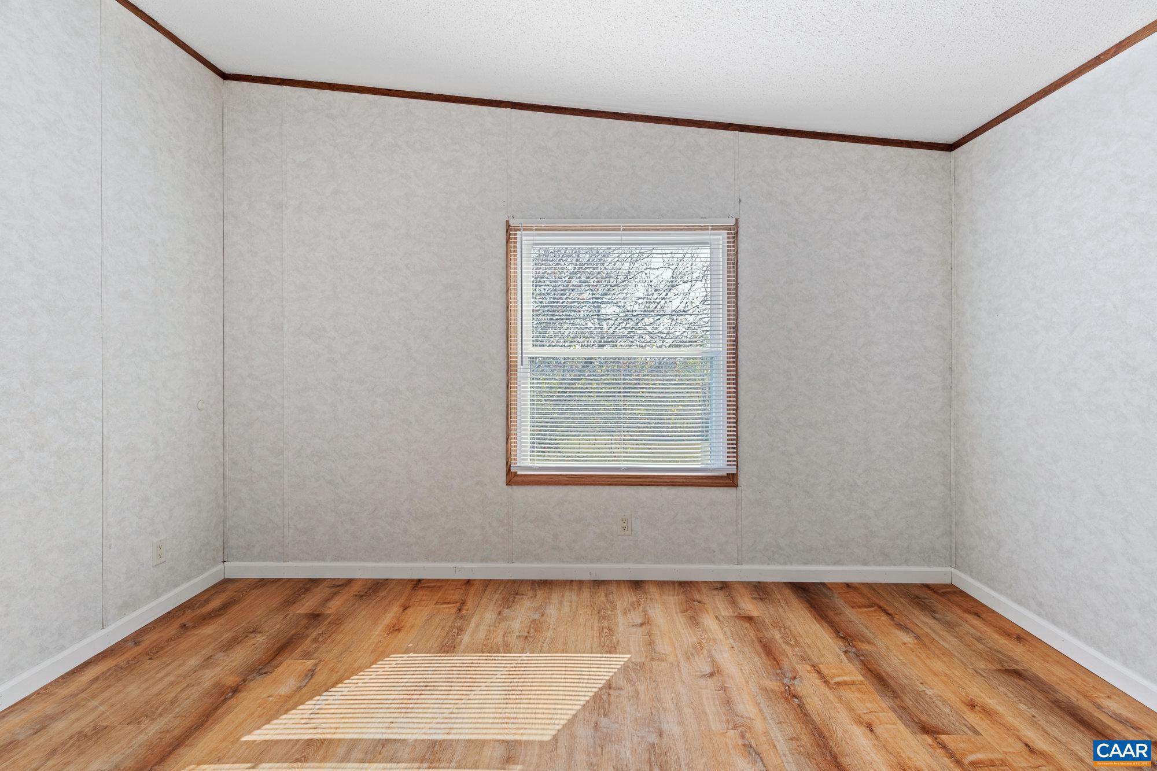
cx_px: 578
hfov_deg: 93.3
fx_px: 546
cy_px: 386
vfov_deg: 70.4
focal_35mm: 17
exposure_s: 1/6
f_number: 8
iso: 320
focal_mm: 17
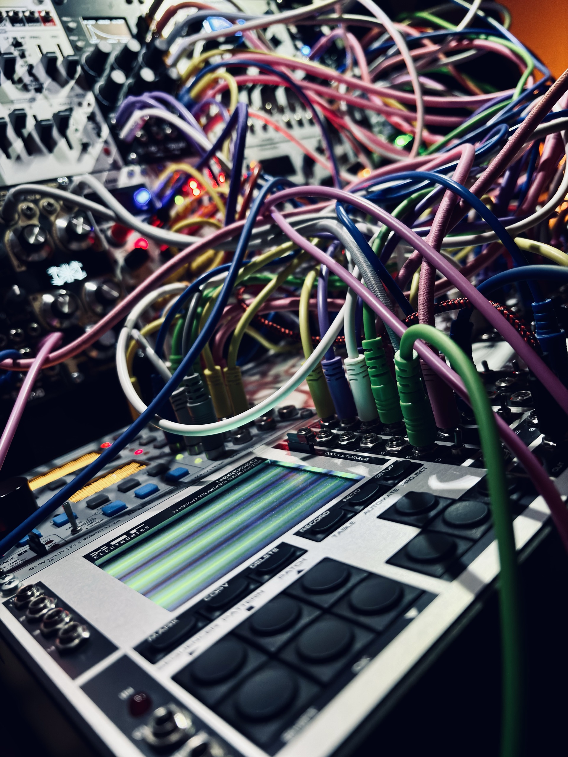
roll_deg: +15.8
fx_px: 569
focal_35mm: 26
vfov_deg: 67.3
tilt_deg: -13.7
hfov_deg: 53.1
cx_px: 284
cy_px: 378
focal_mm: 5.96
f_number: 1.6
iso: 500
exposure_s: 1/25
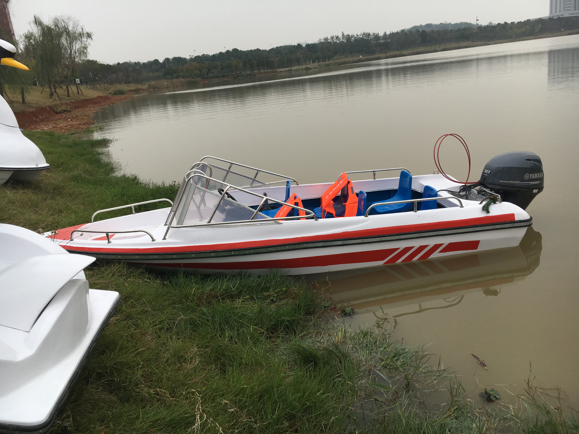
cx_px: 290
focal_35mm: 29
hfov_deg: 61.7
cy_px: 217
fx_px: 485
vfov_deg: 48.2
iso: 25
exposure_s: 1/100
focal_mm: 4.15
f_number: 2.2
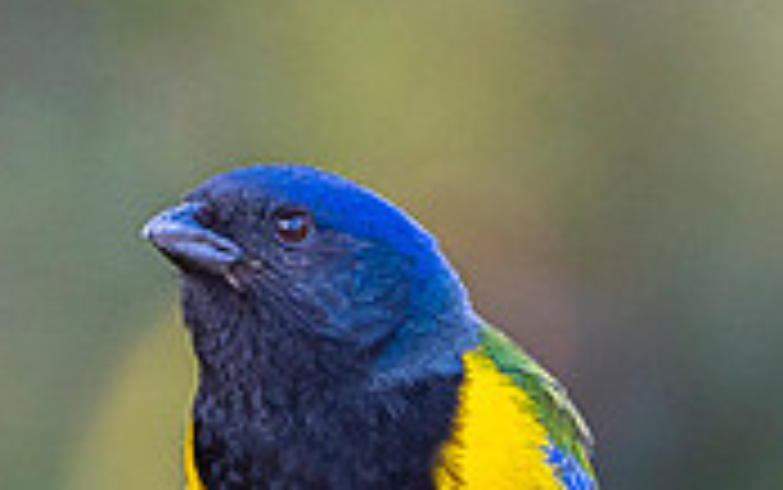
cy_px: 374
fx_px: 43688
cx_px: 356
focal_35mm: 2046
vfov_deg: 0.6
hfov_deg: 1.0
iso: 2500
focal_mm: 500
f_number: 4
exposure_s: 1/1250
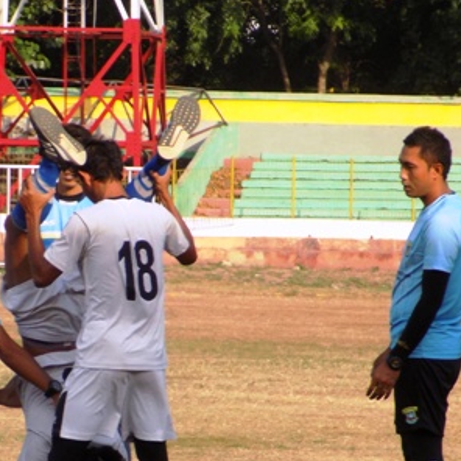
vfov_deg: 4.8
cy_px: 368
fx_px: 5469
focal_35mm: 363
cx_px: 106
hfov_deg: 4.8
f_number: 5.4
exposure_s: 1/250
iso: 80
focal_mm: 33.7
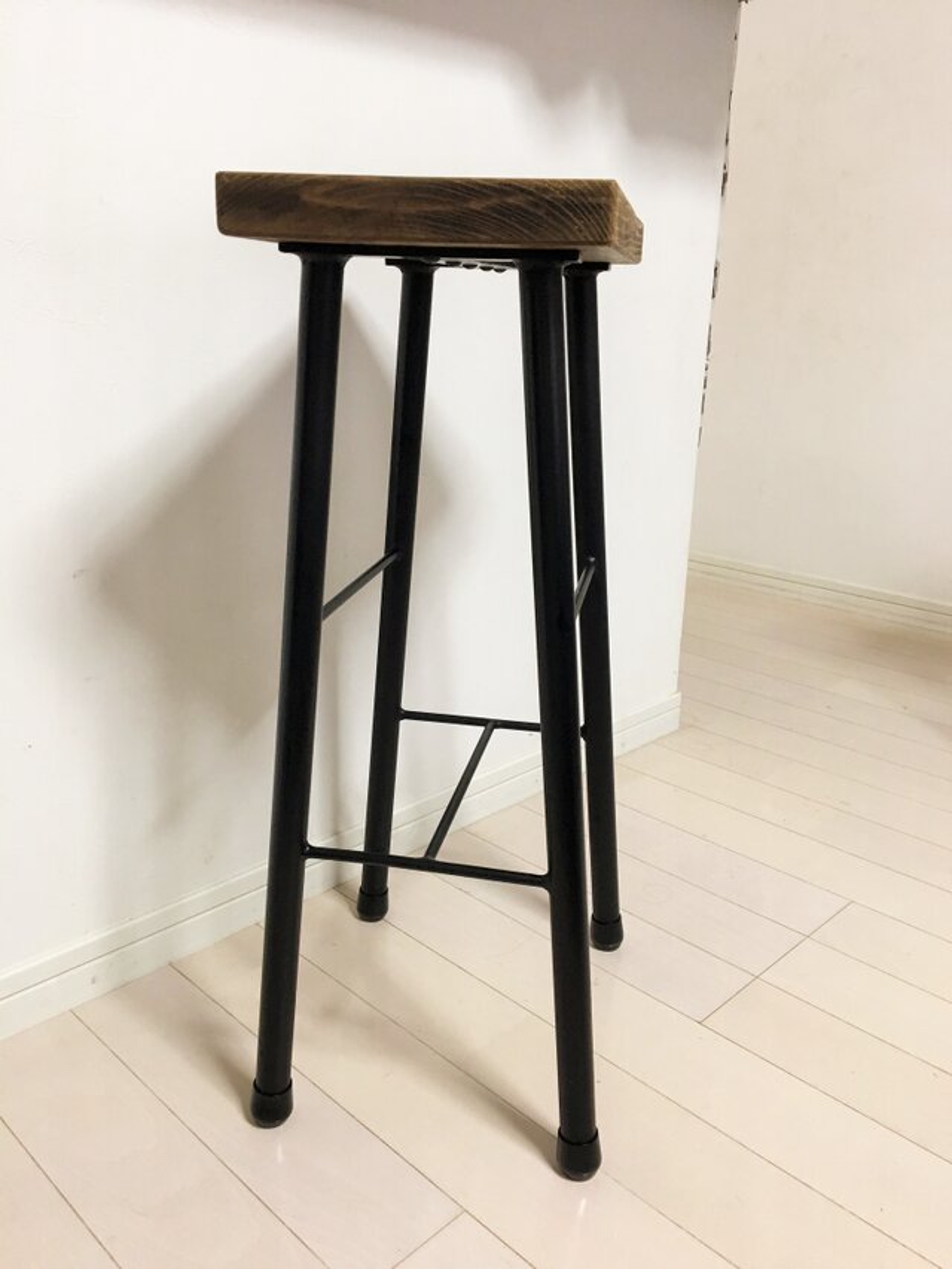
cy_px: 634
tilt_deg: -17.2
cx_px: 476
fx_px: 1063
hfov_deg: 48.2
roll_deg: -1.3
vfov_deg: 61.7
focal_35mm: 29
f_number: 2.2
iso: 100
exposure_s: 1/30
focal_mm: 4.15
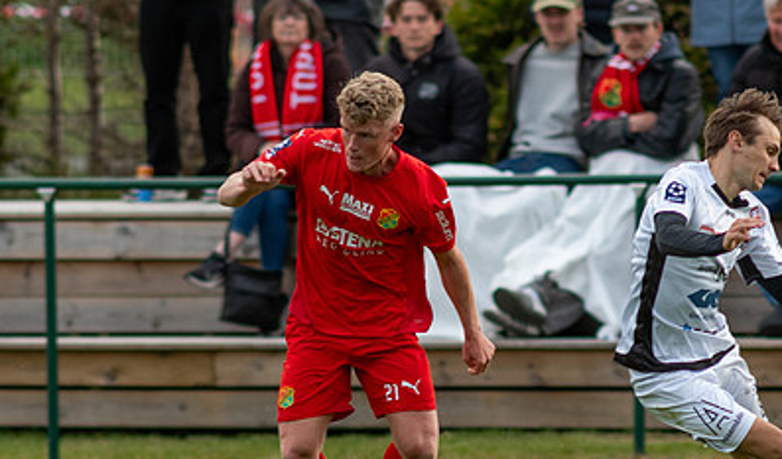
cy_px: 377
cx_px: 376
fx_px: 21081
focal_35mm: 1006
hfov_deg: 2.1
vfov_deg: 1.2
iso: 220
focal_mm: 300
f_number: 3.2
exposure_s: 1/1250
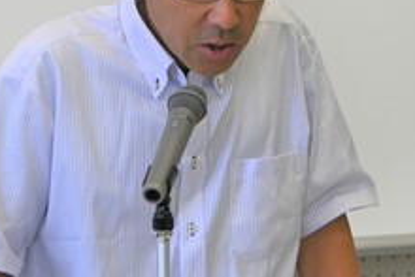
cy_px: 108
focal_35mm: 323
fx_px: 3727
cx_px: 206
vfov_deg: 4.3
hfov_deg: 6.4
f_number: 5.3
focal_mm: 95
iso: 400
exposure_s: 1/160
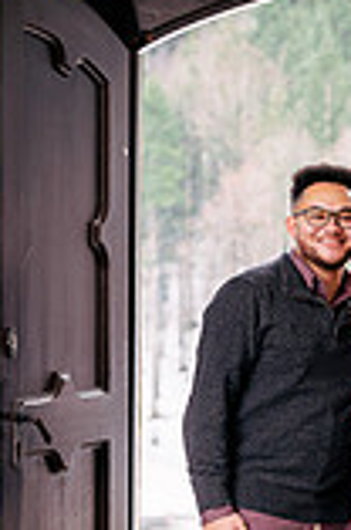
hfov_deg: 5.0
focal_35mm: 272
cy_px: 385
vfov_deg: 7.6
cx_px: 386
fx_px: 3995
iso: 250
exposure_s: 1/125
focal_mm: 95
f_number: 5.6
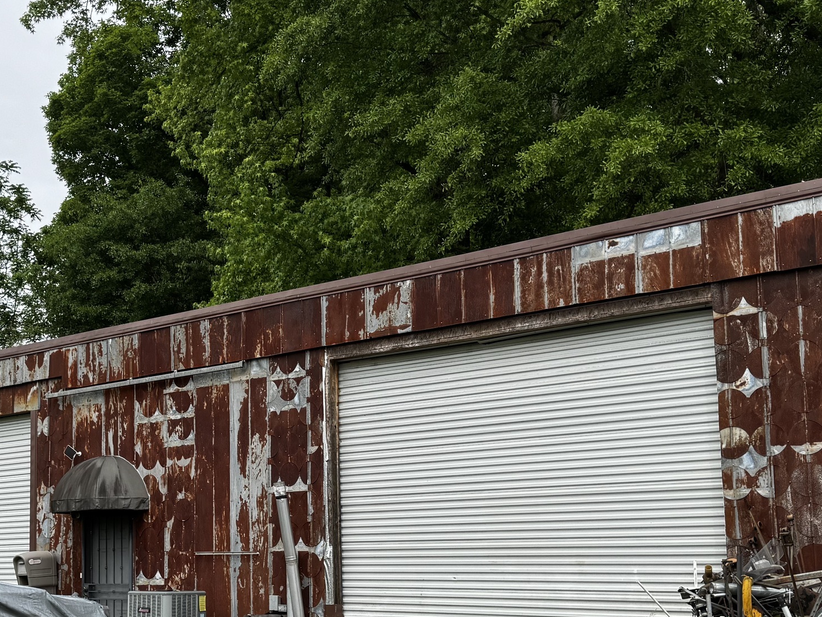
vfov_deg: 28.8
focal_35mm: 50
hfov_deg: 37.4
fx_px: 1187
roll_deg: +0.3
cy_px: 435
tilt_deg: +7.1
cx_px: 226
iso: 80
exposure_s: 1/1818
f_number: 1.78
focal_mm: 6.76
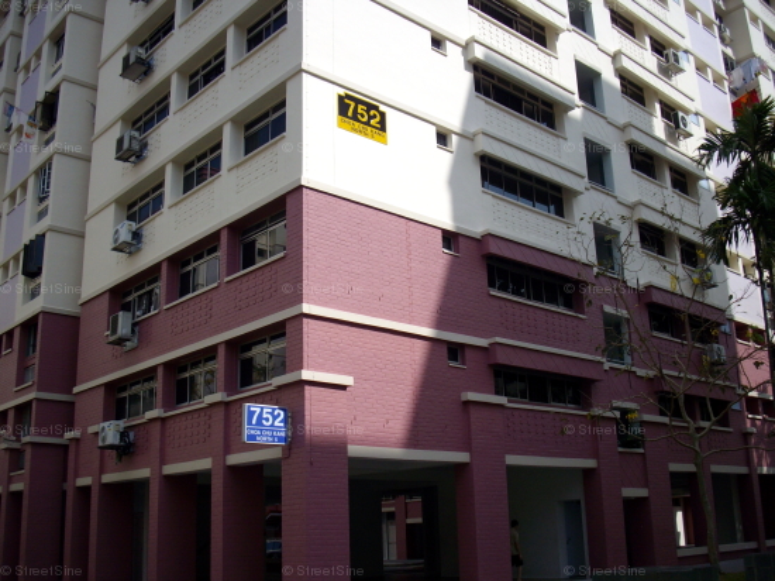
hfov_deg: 50.2
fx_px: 828
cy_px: 290
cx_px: 388
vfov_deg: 38.6
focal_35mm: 37
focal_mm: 6.2
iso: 80
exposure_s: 1/400
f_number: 5.6
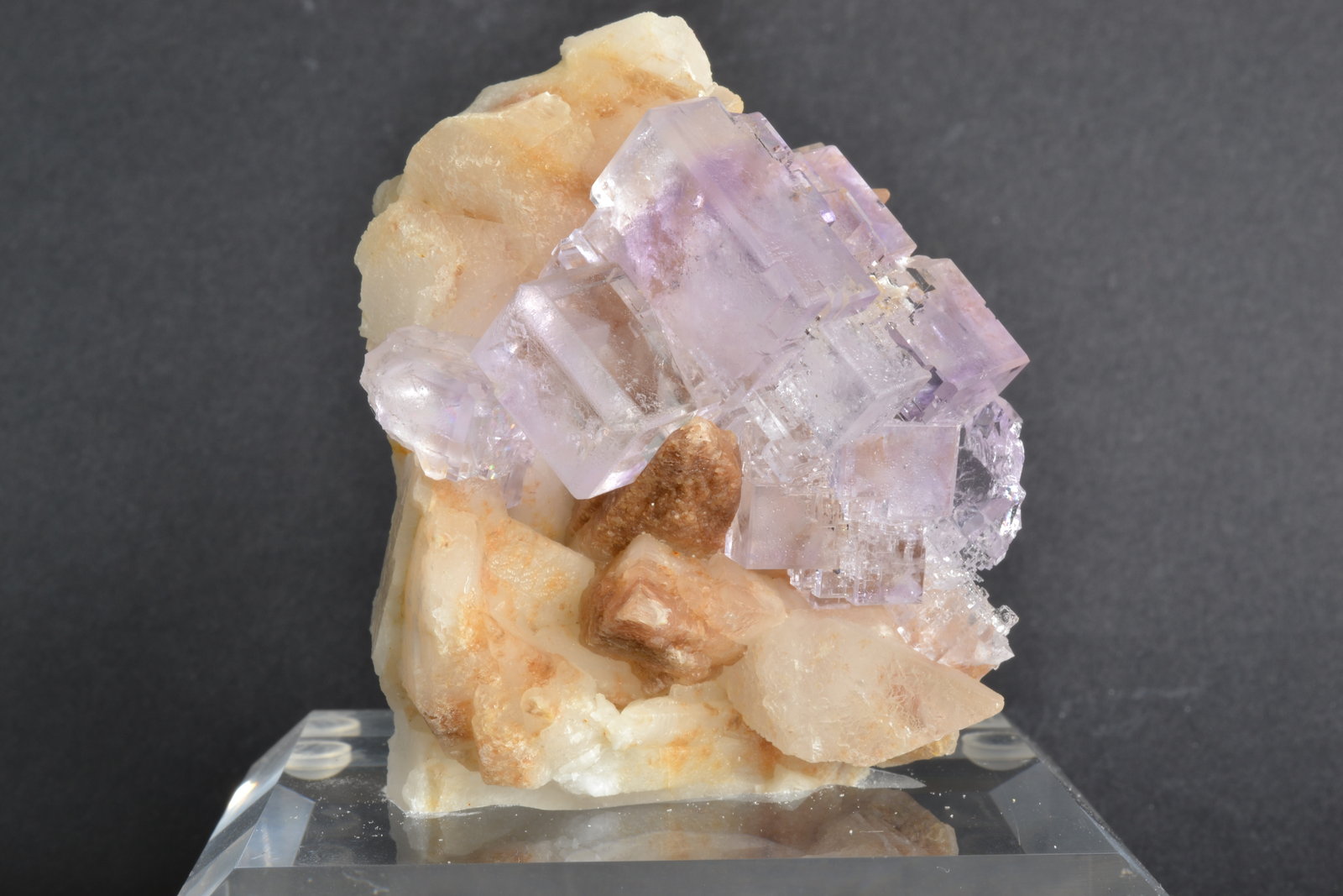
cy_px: 448
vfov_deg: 22.6
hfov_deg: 33.4
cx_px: 672
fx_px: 2238
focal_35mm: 60
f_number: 25
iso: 100
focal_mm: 40
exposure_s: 1.6
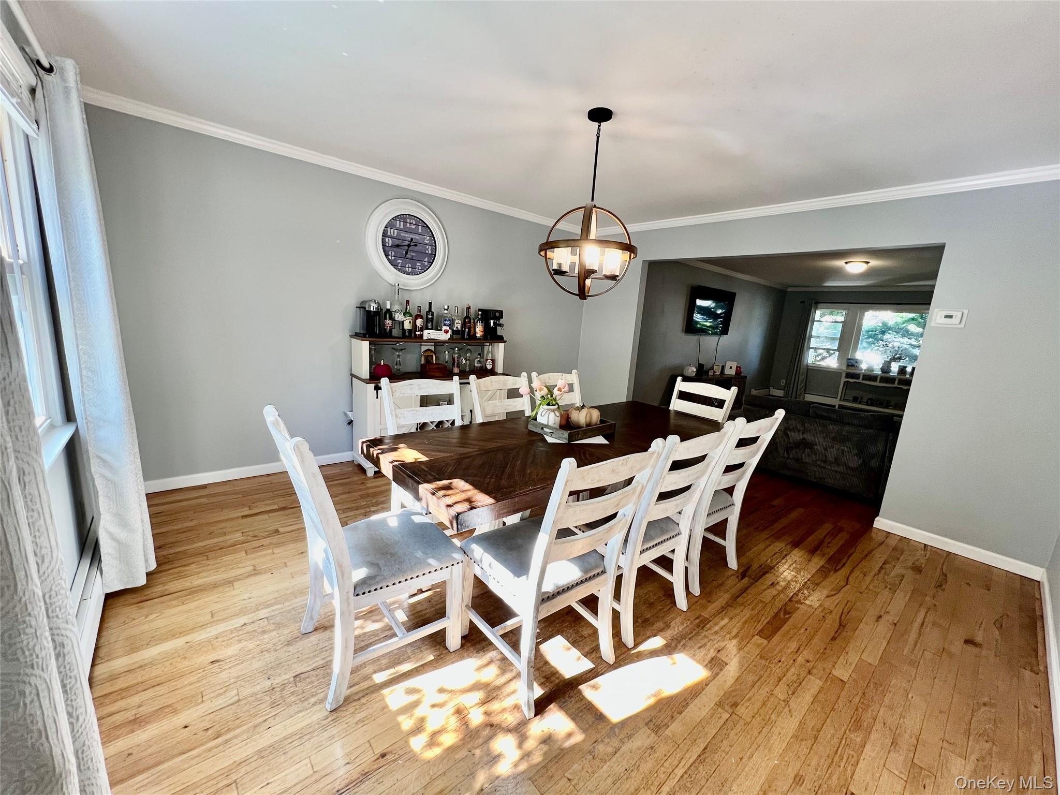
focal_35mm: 13
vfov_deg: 89.9
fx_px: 398
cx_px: 530
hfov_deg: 106.2
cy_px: 398
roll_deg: -4.2
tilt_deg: -11.6
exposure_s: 1/120
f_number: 1.8
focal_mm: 1.57
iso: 160
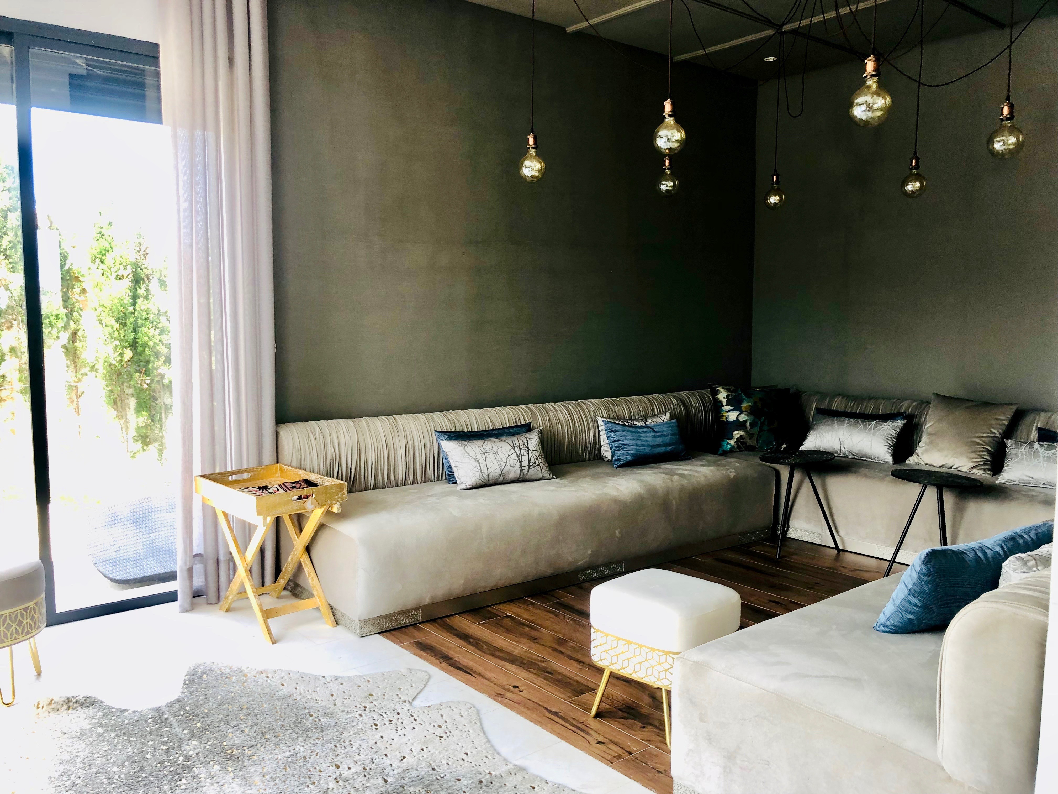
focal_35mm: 28
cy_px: 397
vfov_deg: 49.7
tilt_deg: -5.6
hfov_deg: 63.4
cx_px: 529
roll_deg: -0.4
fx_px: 856
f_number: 1.8
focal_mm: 4
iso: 40
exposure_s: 1/100
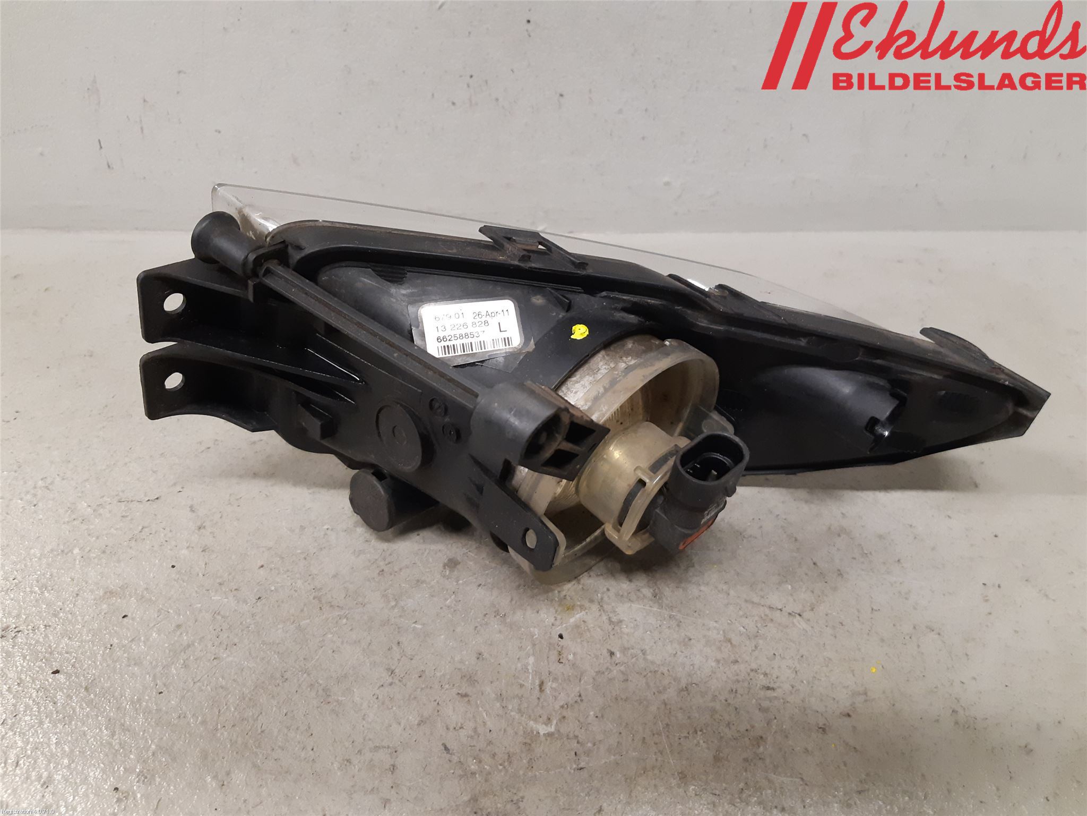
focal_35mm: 26
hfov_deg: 67.3
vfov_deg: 53.1
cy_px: 408
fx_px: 816
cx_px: 544
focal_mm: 3.93
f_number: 1.7
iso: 250
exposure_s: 1/50
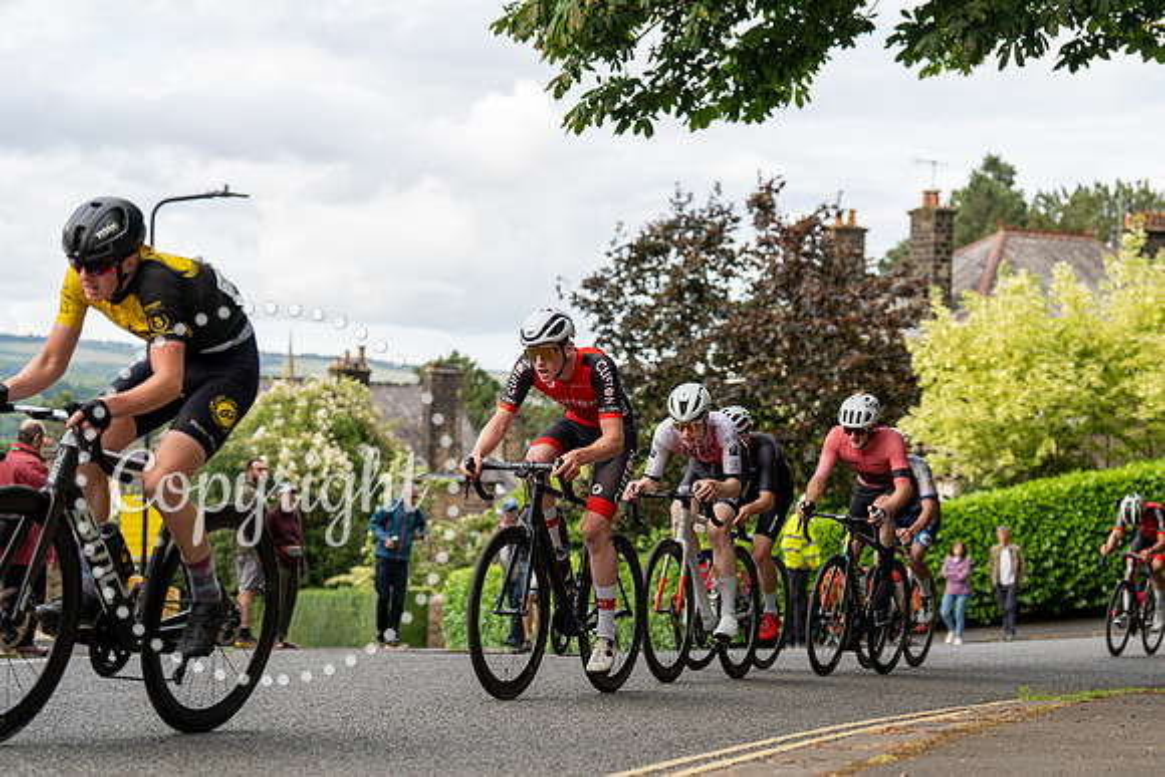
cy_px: 388
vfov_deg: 18.2
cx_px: 582
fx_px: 2428
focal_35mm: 75
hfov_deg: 27.0
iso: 400
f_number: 3.5
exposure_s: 1/800
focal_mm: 75
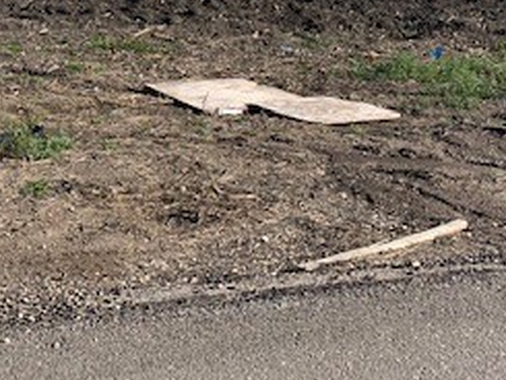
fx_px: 994
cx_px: 126
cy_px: -56
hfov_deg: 28.1
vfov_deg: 20.5
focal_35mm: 68
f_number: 1.8
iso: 25
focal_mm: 4.25
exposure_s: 1/2160
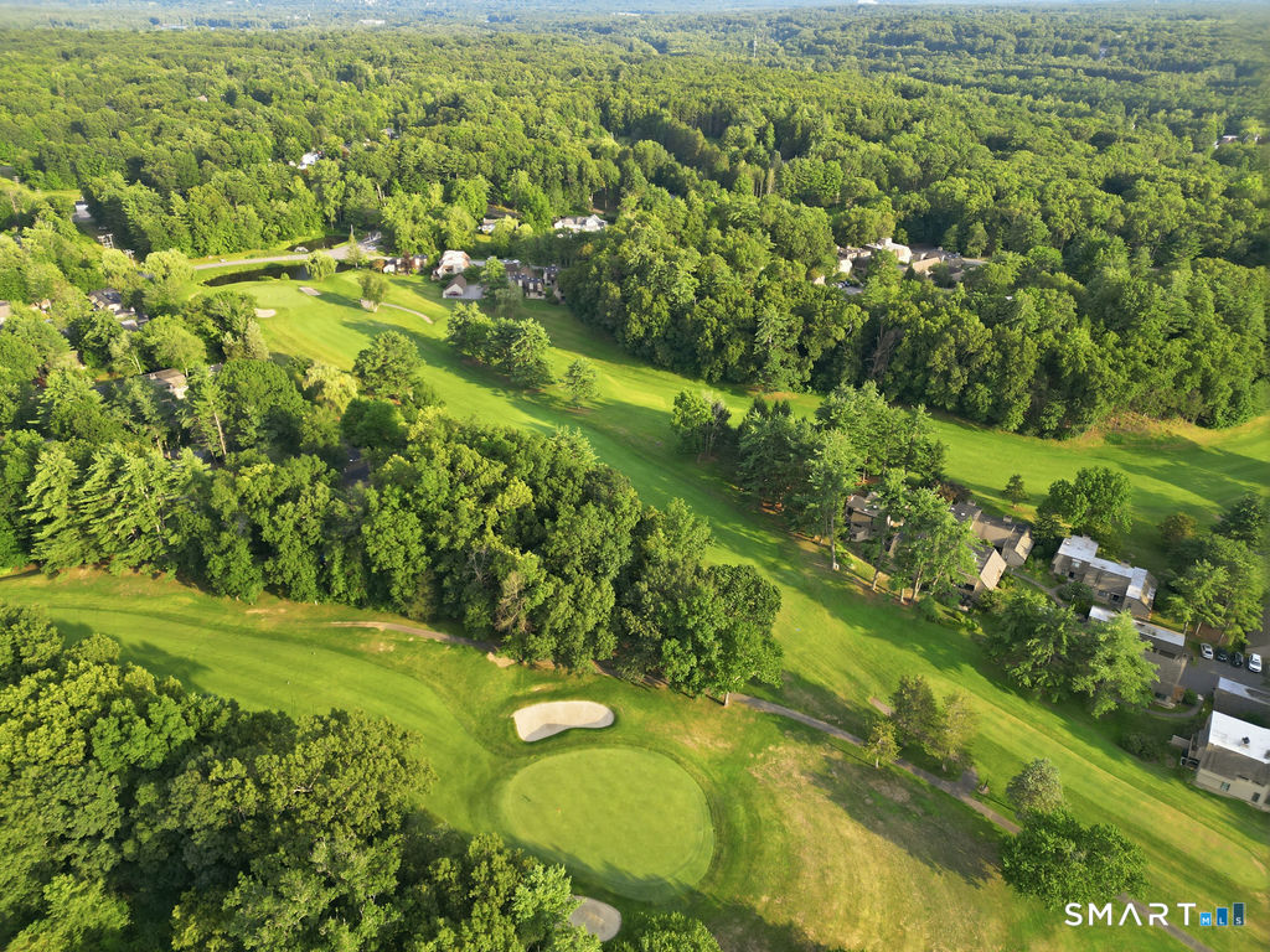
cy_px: 476
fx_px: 881
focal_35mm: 24
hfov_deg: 71.6
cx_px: 635
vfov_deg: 56.8
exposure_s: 1/500
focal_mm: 6.7
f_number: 1.7
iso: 100
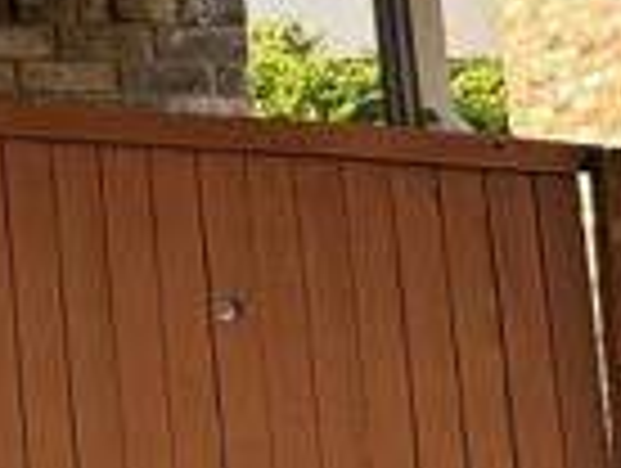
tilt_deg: +14.7
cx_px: -850
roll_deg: +0.6
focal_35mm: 178
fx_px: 3199
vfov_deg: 8.2
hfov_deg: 9.8
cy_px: -288
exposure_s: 1/920
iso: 100
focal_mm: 6.76
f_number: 1.78
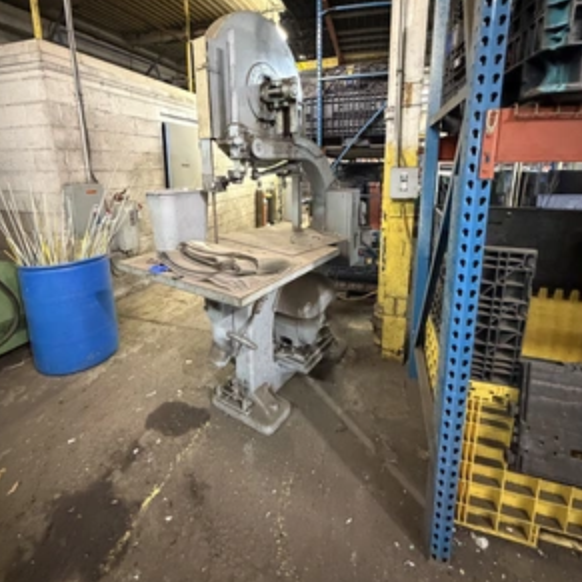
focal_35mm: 17
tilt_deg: -7.9
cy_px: 226
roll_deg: +0.9
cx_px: 286
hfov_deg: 84.0
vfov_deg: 82.7
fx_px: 323
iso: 1000
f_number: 2.2
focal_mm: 2.22
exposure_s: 1/40
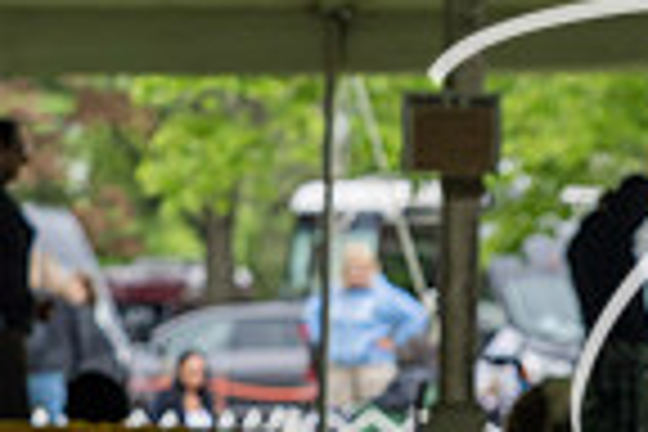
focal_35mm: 424
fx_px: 7631
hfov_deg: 4.8
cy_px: 583
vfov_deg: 3.2
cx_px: 1224
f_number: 4.5
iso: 500
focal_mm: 105
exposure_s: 1/800
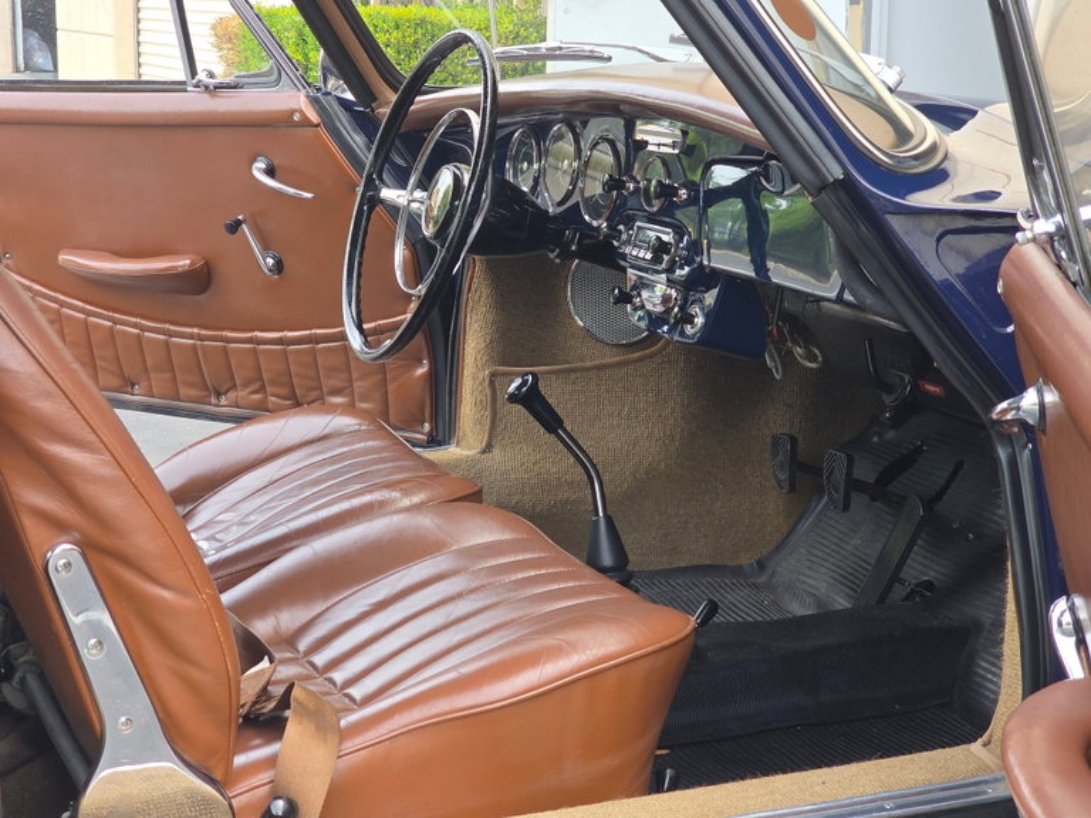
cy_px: 409
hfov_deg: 28.2
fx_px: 2175
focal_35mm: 69
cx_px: 546
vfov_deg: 21.3
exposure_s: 1/199
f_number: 2.4
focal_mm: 7.9
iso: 50
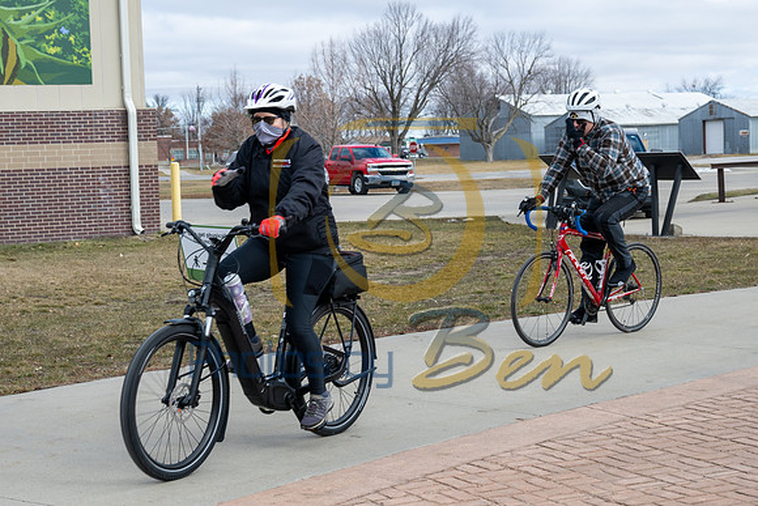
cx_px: 361
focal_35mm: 74
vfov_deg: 18.5
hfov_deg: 27.5
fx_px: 1552
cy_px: 275
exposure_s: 1/320
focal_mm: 48
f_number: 7.1
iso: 250
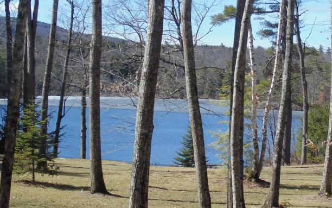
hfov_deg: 21.8
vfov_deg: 13.9
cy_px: 148
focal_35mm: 94
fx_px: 851
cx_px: 265
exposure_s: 1/500
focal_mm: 9.5
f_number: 3.9
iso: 80
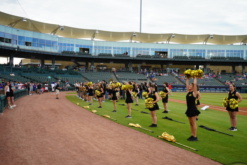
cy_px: 82
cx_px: 124
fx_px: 247
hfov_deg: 53.1
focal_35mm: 36
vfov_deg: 36.9
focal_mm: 36
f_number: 5.6
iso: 100
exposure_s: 1/80
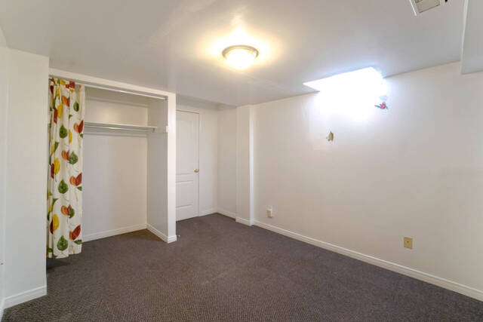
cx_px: 242
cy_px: 161
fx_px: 201
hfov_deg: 100.4
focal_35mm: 15
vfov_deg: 77.4
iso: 640
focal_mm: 10
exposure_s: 1/5
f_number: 7.1
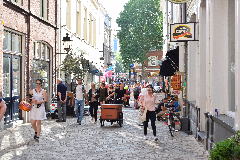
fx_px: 340
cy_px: 80
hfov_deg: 38.9
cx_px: 120
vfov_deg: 26.5
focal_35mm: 51
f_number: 8
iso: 400
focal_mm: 34
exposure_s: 1/250
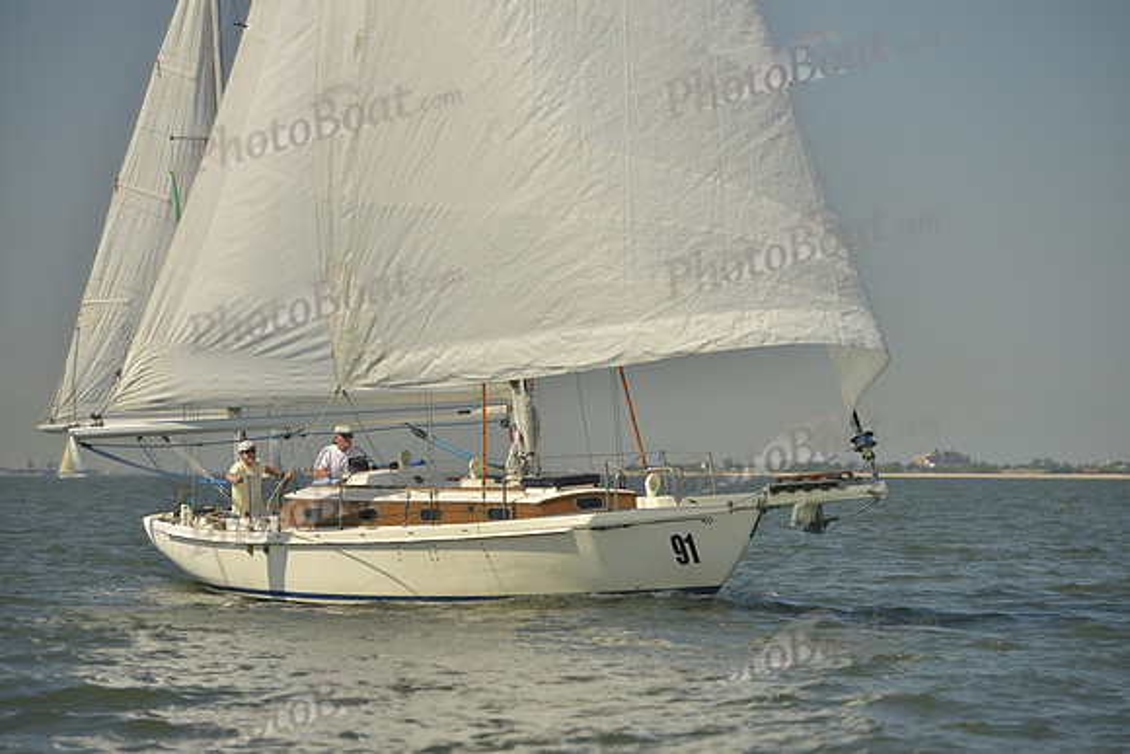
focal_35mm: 145
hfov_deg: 14.2
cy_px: 377
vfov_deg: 9.5
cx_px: 565
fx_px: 4552
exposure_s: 1/1000
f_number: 5.6
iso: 200
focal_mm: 145
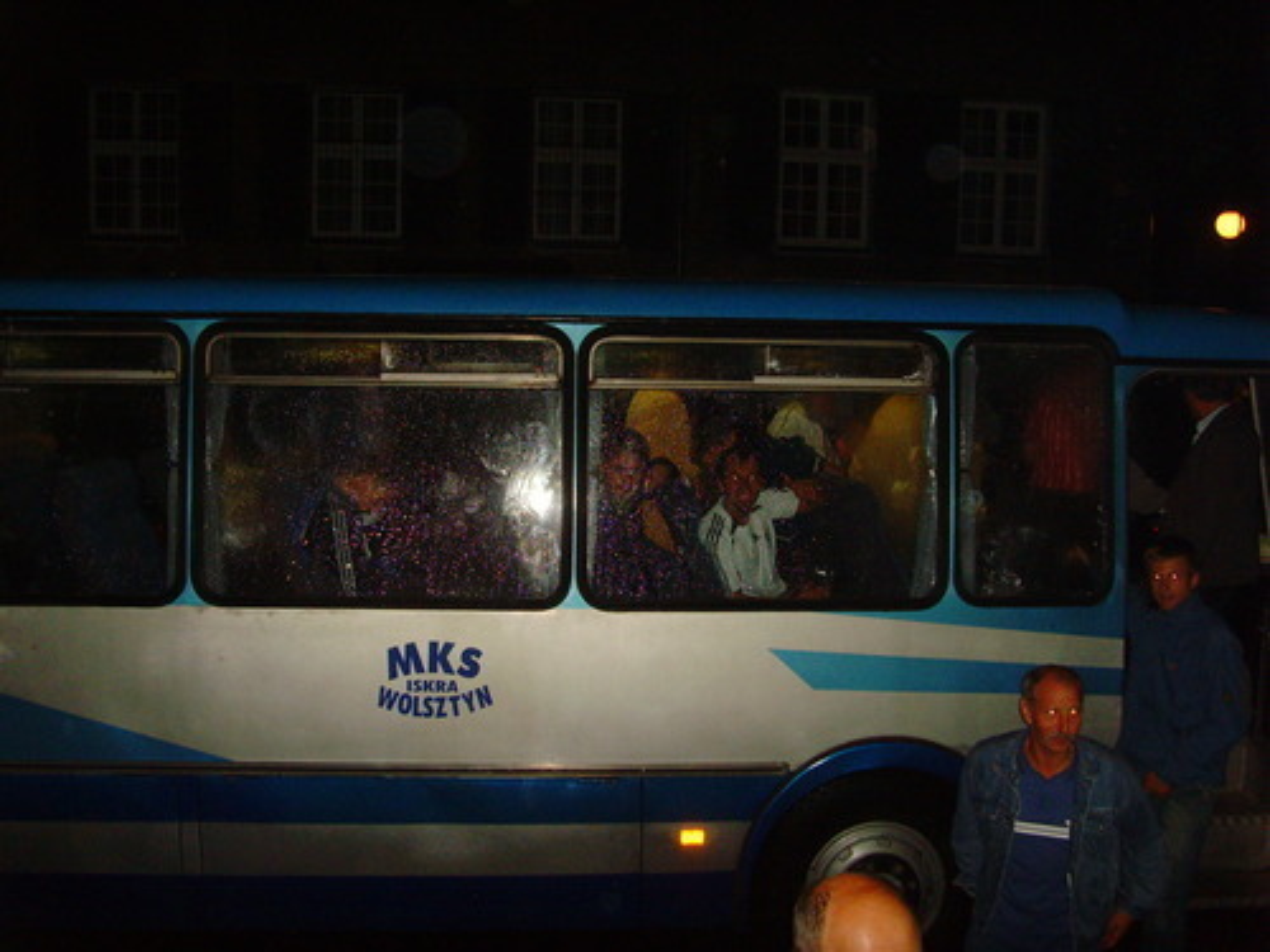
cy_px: 476
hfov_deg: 47.9
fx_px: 1431
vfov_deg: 36.8
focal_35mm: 39
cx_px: 635
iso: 320
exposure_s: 1/45
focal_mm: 6.6
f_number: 3.5
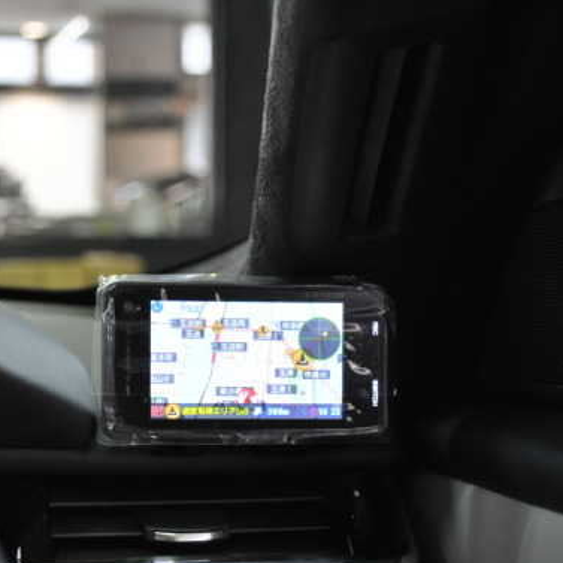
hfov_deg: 20.4
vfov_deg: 20.4
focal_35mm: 85
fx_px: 1564
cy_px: 364
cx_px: 237
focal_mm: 34
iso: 800
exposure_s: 1/50
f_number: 5
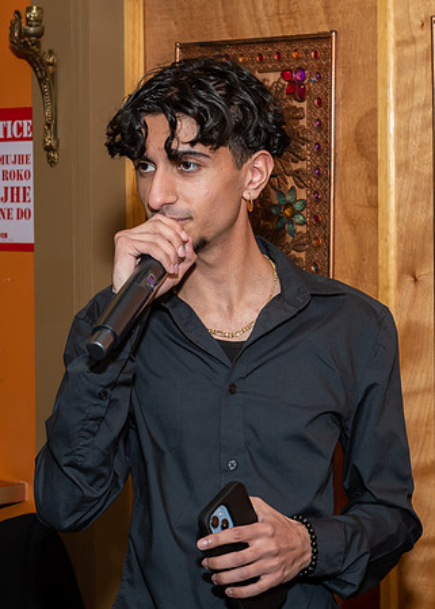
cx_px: 176
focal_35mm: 107
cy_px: 271
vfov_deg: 18.6
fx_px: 1858
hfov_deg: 13.3
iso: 500
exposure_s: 1/250
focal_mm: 44
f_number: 6.3
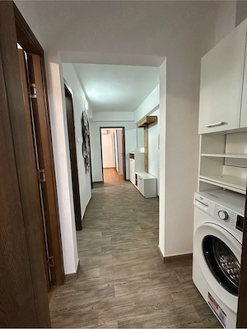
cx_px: 124
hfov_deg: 85.7
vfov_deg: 102.1
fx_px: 133
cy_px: 164
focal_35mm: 14
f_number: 2.2
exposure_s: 1/100
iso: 250
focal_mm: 2.22
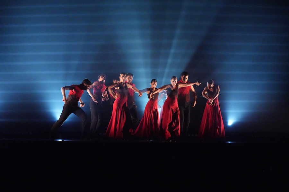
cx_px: 144
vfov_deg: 13.0
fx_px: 843
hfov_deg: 19.5
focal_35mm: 105
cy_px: 96
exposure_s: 1/200
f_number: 4
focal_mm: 105
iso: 25600
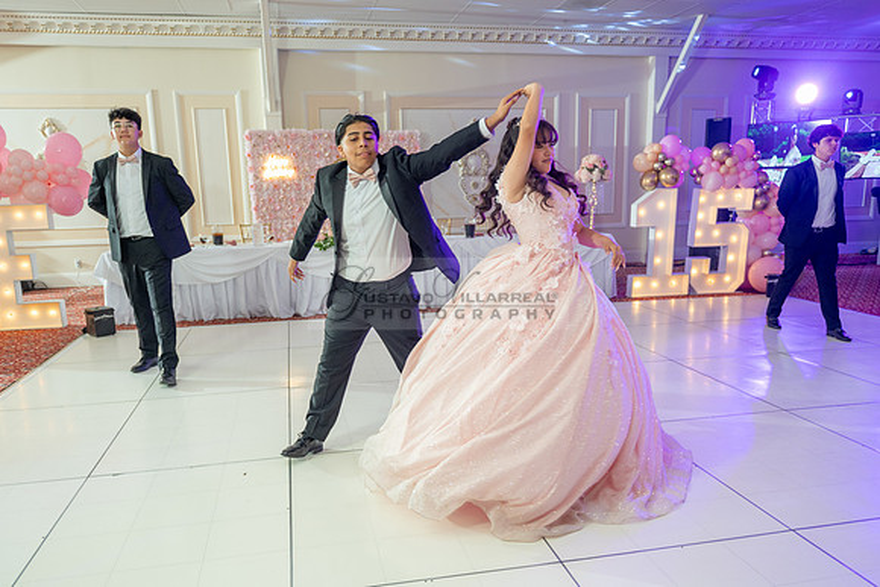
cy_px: 345
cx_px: 440
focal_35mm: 28
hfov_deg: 65.1
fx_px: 689
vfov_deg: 45.9
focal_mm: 24
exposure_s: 1/100
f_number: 2.8
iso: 400
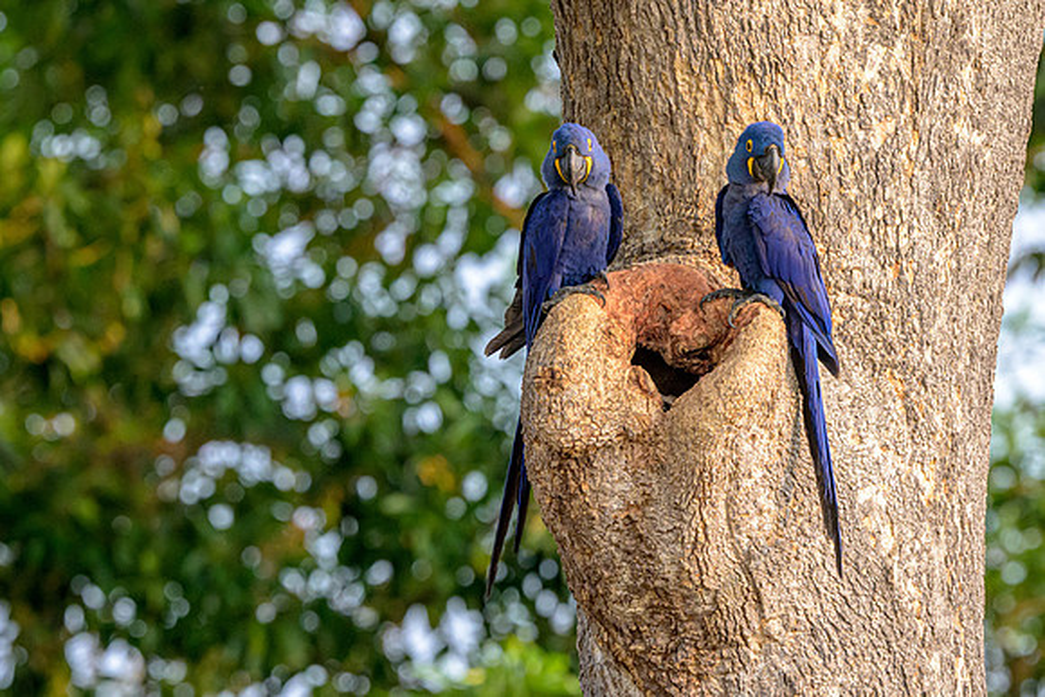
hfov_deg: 3.0
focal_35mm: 692
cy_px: 331
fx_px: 20094
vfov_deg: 2.0
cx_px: 424
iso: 2500
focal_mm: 400
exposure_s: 1/800
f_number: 5
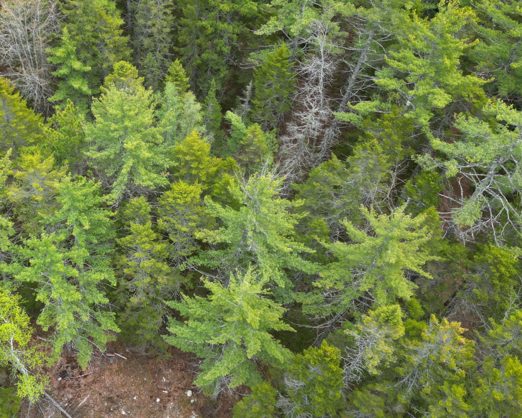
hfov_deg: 46.4
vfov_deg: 39.2
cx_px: 136
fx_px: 587
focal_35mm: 38
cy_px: 212
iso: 100
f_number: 1.7
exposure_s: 1/500
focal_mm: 6.72
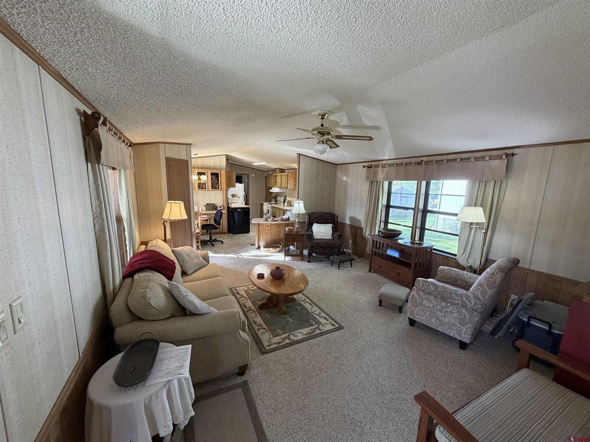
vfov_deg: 85.7
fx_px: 239
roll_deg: -0.8
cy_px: 221
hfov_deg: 102.1
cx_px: 295
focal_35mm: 14
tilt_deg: -9.5
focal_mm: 2.22
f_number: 2.2
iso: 250
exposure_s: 1/120
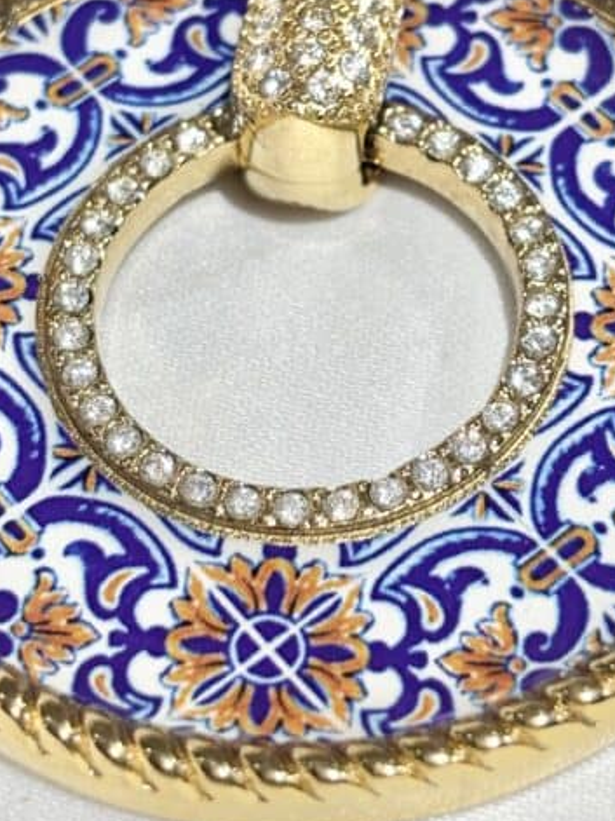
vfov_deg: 17.4
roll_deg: +7.4
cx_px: 359
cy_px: 274
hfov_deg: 13.1
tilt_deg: -42.0
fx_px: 2678
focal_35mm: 113
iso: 32
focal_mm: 5.96
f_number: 1.6
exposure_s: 1/213
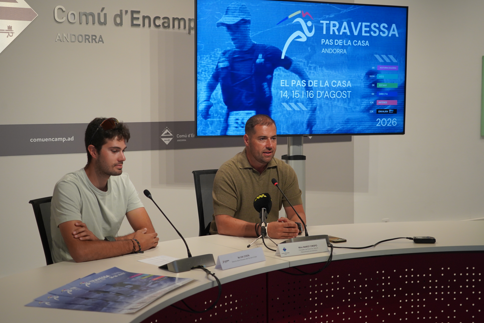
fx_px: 712
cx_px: 242
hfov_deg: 37.5
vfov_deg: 25.5
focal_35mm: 53
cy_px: 160
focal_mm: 52
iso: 1250
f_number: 4.5
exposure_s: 1/160
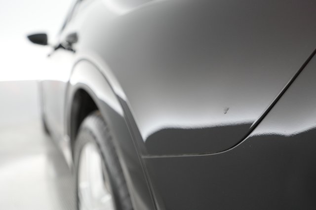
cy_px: 105
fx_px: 246
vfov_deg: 46.4
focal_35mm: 28
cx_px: 158
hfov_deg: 65.5
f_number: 2.8
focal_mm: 28
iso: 1600
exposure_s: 1/100
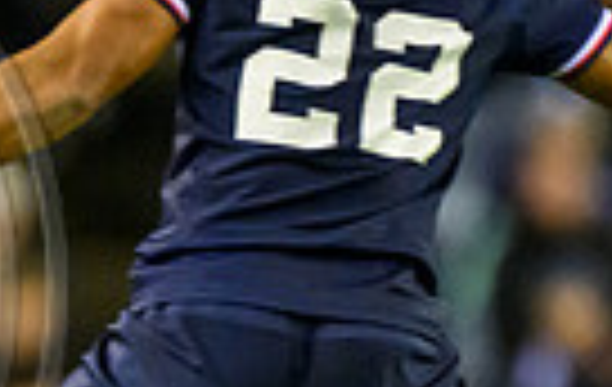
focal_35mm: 3148
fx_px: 52680
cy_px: 456
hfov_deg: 0.7
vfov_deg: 0.4
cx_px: -225
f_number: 4
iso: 10000
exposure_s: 1/1000
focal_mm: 560
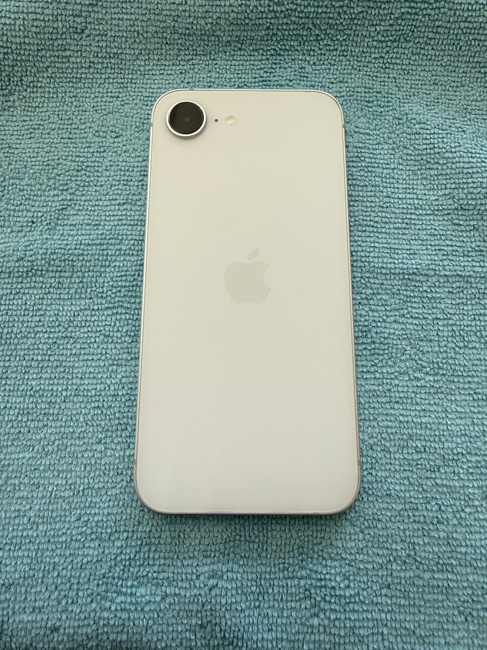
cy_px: 325
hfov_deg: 54.9
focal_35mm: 25
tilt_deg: -76.9
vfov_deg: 69.4
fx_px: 469
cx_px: 244
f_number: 2.2
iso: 50
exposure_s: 1/120
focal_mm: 2.22
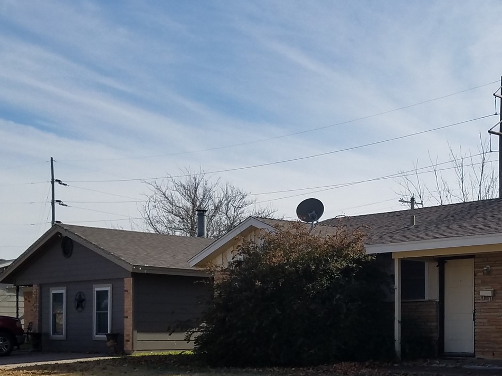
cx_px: 432
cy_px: 295
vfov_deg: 25.7
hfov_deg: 32.9
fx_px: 812
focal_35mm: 56
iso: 50
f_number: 1.7
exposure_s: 1/4624
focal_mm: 4.2
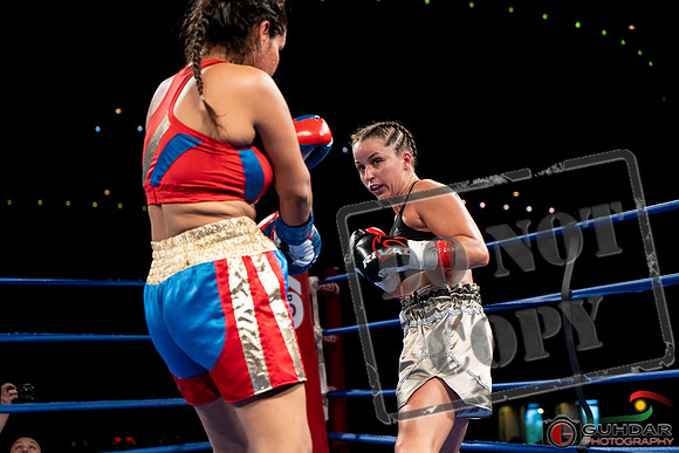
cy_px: 226
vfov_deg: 19.5
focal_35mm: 70
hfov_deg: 28.8
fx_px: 1321
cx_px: 340
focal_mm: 70
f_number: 4
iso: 4000
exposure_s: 1/1000
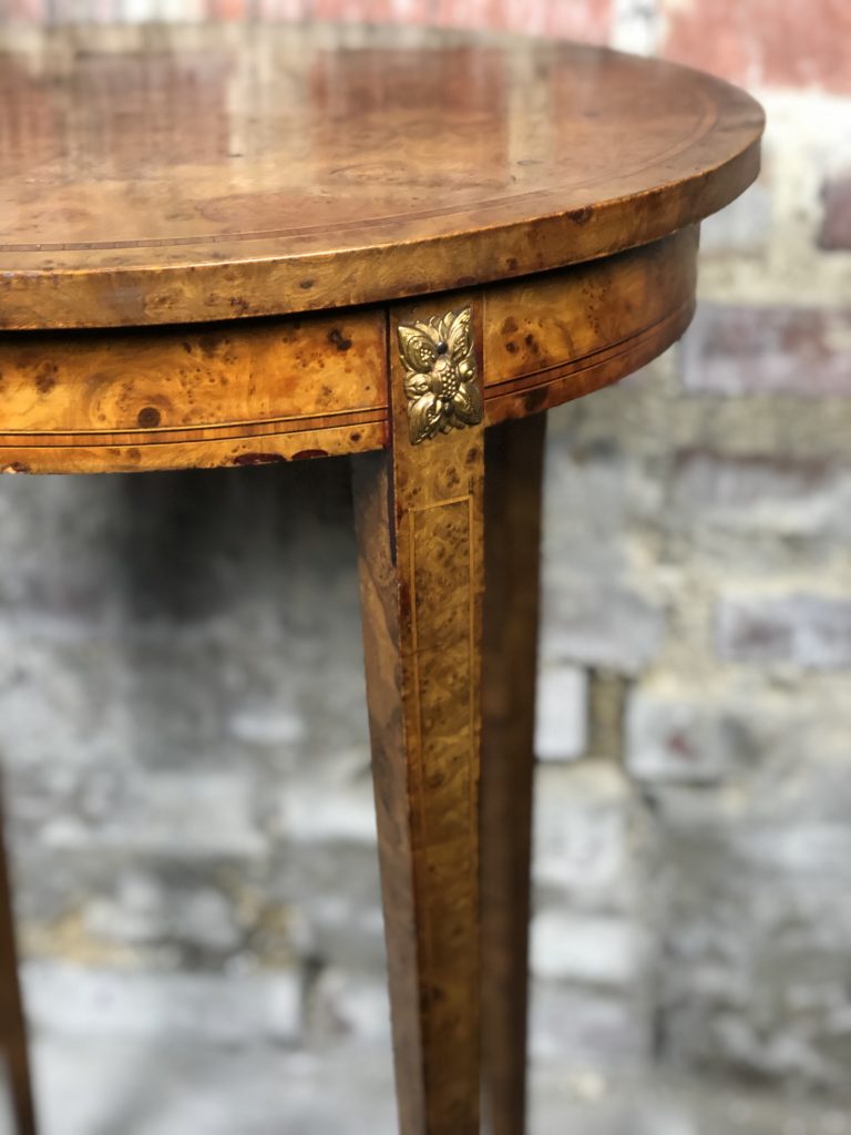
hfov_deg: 28.0
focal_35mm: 52
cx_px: 426
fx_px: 1704
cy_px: 568
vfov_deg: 36.8
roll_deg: +1.5
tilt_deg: -27.0
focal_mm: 6
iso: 160
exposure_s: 1/25
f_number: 2.4
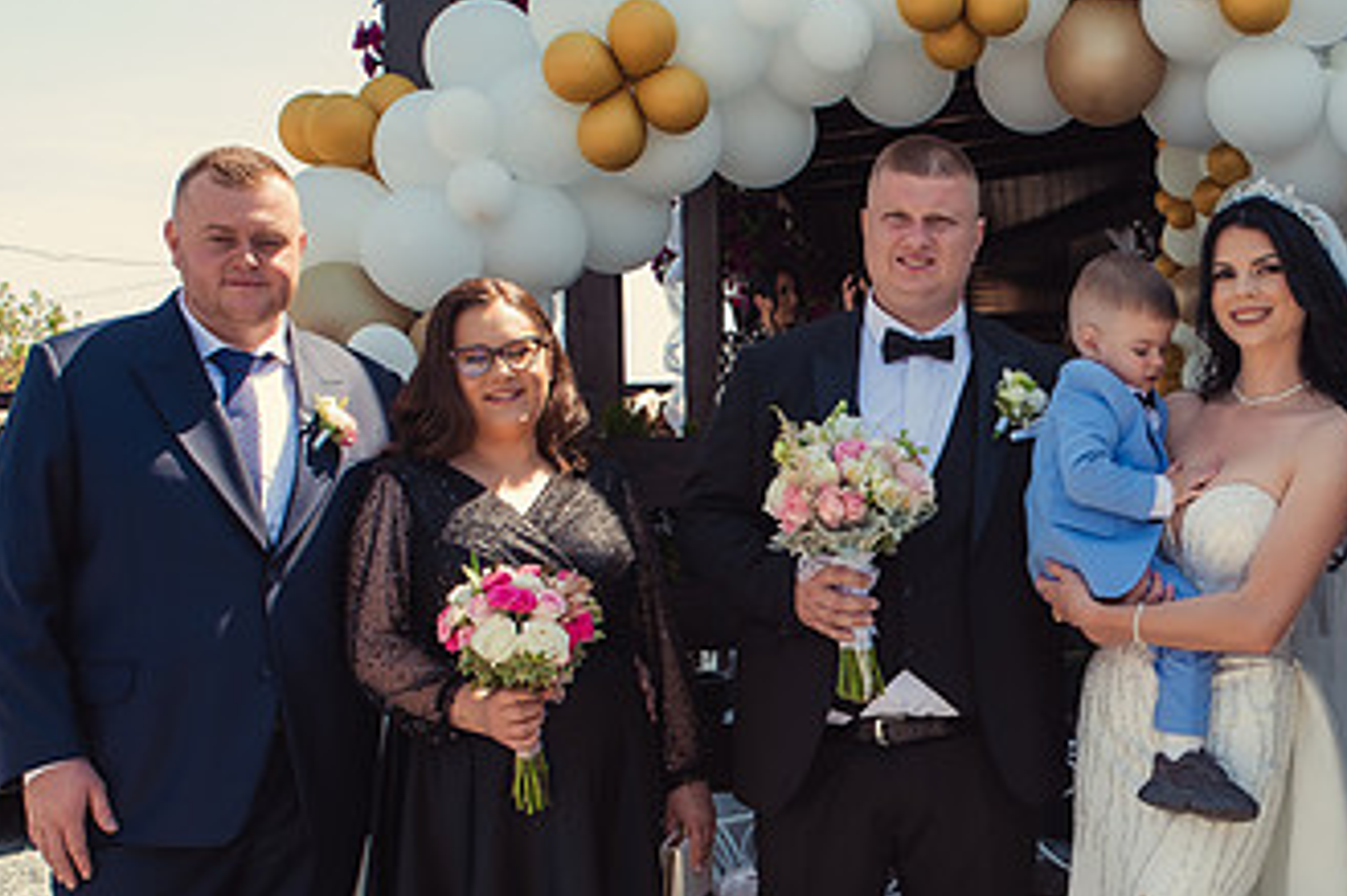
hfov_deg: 31.0
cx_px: 1101
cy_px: 679
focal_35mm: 63
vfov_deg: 21.4
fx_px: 2356
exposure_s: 1/200
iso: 200
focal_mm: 31
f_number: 7.1
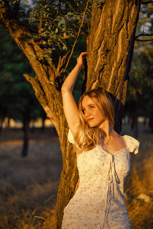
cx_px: 76
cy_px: 114
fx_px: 318
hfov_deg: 27.0
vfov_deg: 39.6
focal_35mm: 50
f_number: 1.8
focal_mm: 50
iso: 100
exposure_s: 1/400
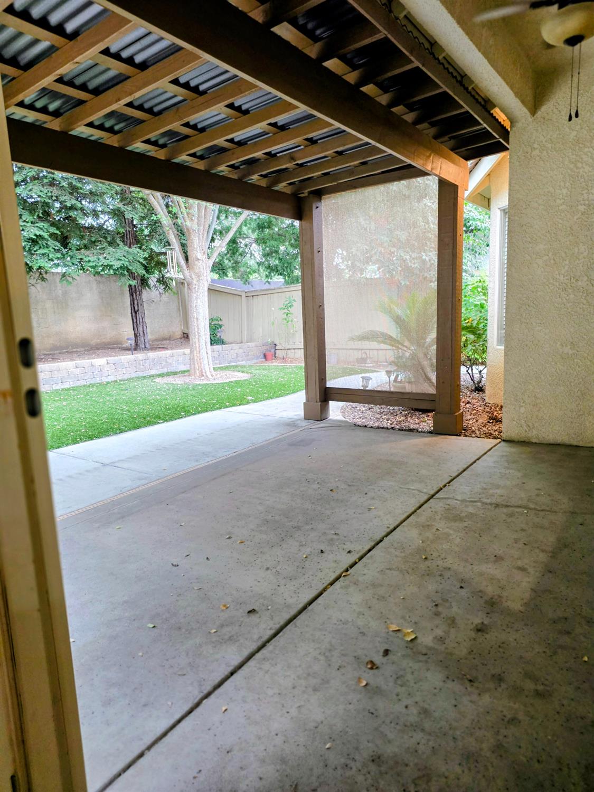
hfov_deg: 58.9
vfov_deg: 73.9
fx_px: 526
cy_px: 396
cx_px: 297
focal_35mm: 23
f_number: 1.7
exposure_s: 1/120
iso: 400
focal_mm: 6.25
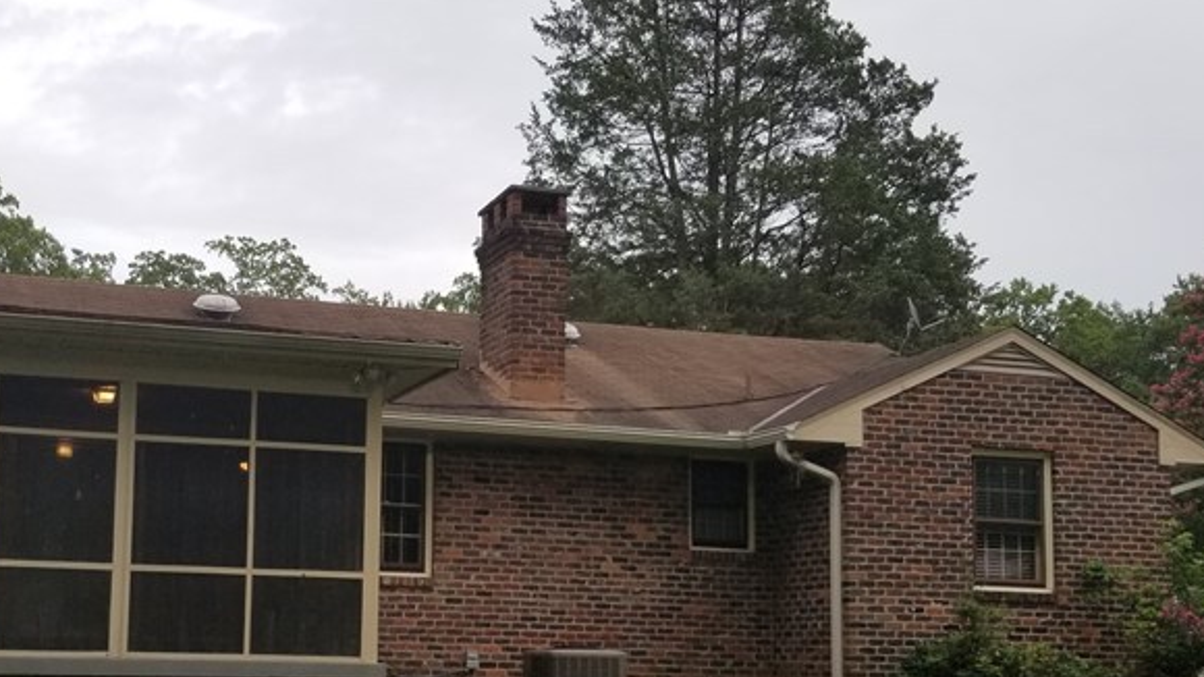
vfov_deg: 23.6
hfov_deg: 40.8
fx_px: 1596
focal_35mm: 50
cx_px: 405
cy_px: 550
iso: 50
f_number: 1.7
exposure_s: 1/616
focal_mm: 4.25
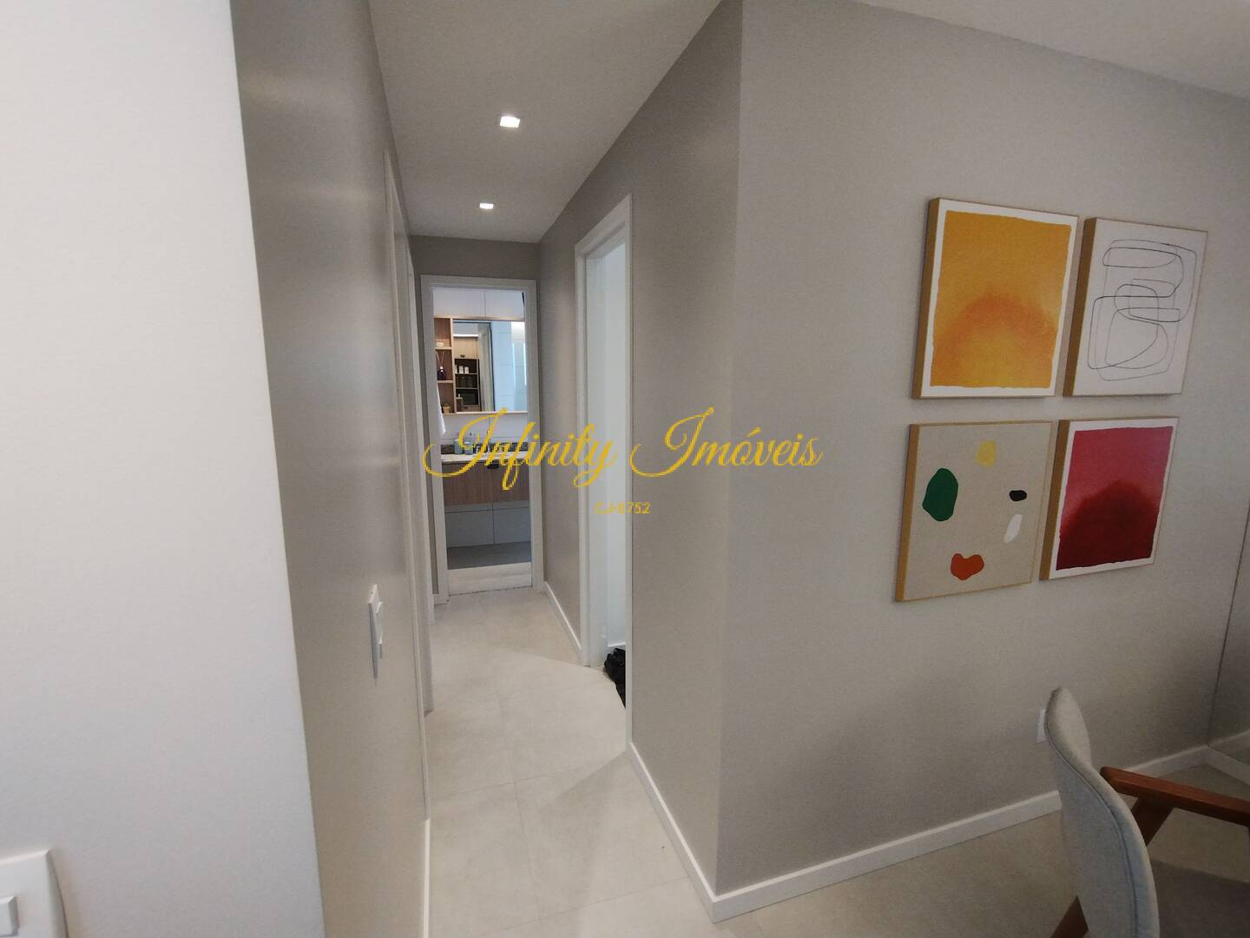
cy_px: 469
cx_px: 625
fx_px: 578
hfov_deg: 94.5
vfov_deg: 78.1
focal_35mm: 16
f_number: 2.2
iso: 200
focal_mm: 1.66
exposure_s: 1/40
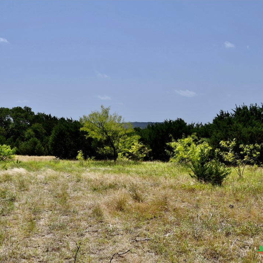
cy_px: 132
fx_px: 430
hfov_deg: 34.0
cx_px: 112
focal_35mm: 50
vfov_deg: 34.0
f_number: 9
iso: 100
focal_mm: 26
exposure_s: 1/320
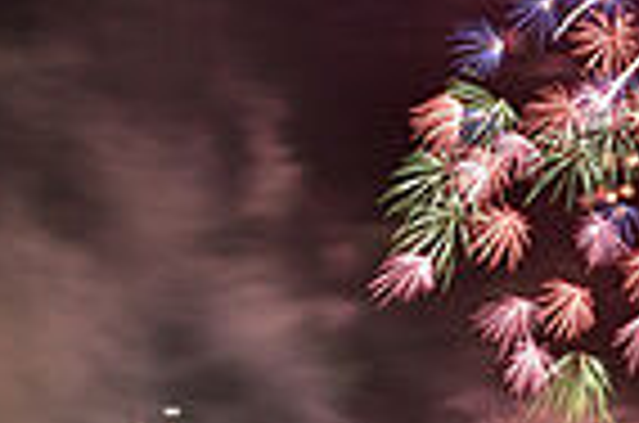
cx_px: 806
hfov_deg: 12.4
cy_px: 158
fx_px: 2851
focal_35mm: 161
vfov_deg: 8.5
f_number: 8
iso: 400
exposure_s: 6.4
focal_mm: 34
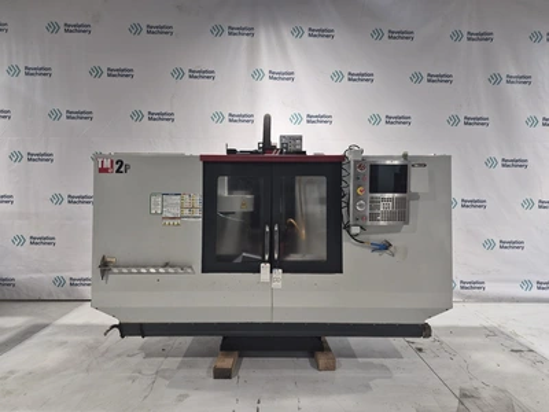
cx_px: 274
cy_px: 206
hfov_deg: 73.9
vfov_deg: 58.9
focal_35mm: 23
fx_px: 365
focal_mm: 5.4
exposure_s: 1/120
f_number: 1.8
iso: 160
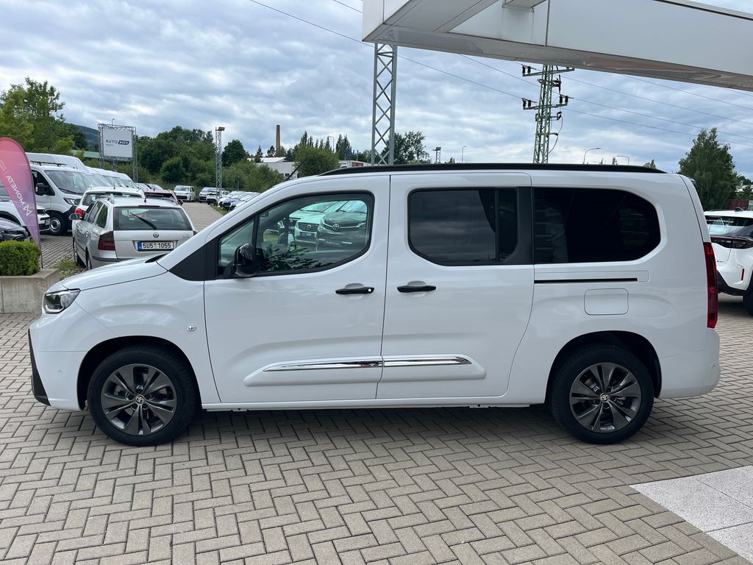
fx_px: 566
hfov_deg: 67.3
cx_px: 376
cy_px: 282
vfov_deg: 53.1
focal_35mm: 26
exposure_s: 1/2222
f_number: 1.6
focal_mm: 5.1
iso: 50
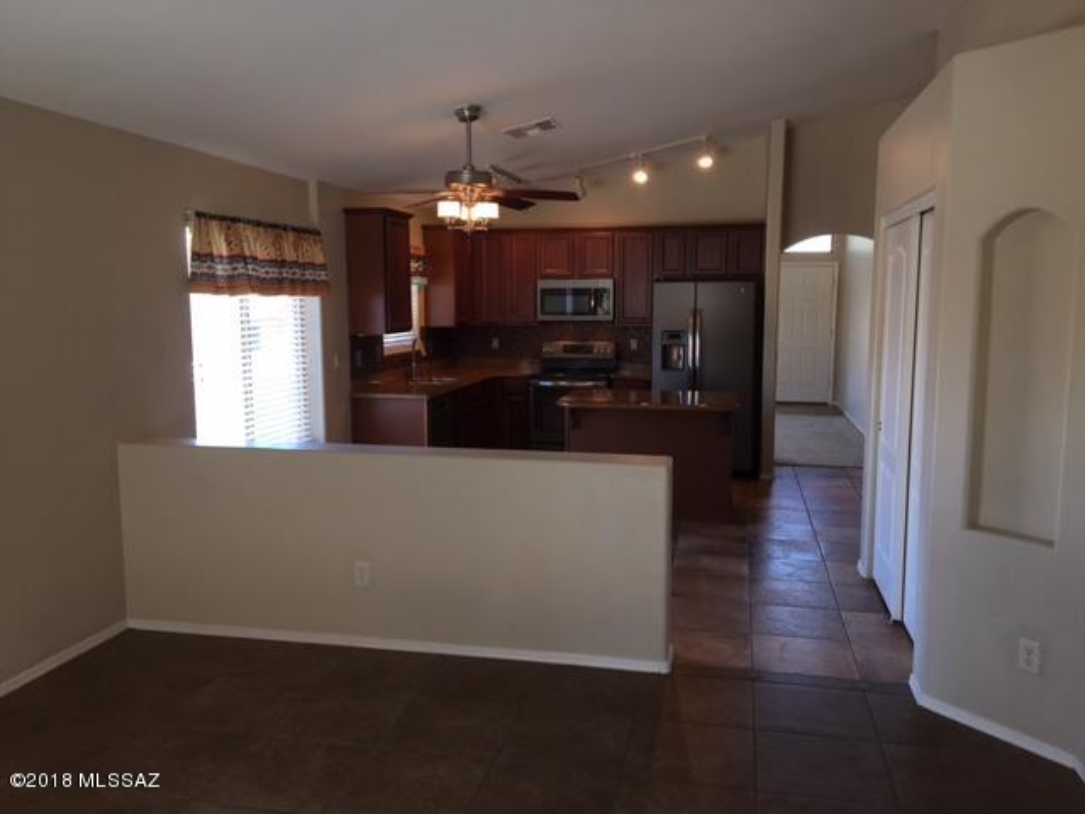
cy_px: 407
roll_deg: +1.3
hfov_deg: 61.7
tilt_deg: -8.2
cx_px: 542
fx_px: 909
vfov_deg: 48.2
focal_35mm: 29
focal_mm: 4.15
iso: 25
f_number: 2.2
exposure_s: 1/33
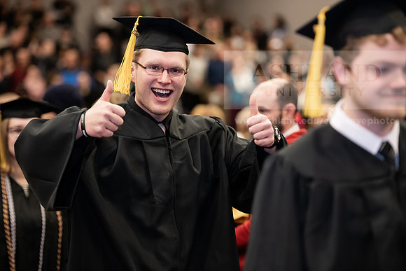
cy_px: 136
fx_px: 1466
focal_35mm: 130
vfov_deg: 10.6
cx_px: 203
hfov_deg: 15.8
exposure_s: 1/200
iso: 2000
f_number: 3.2
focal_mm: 130
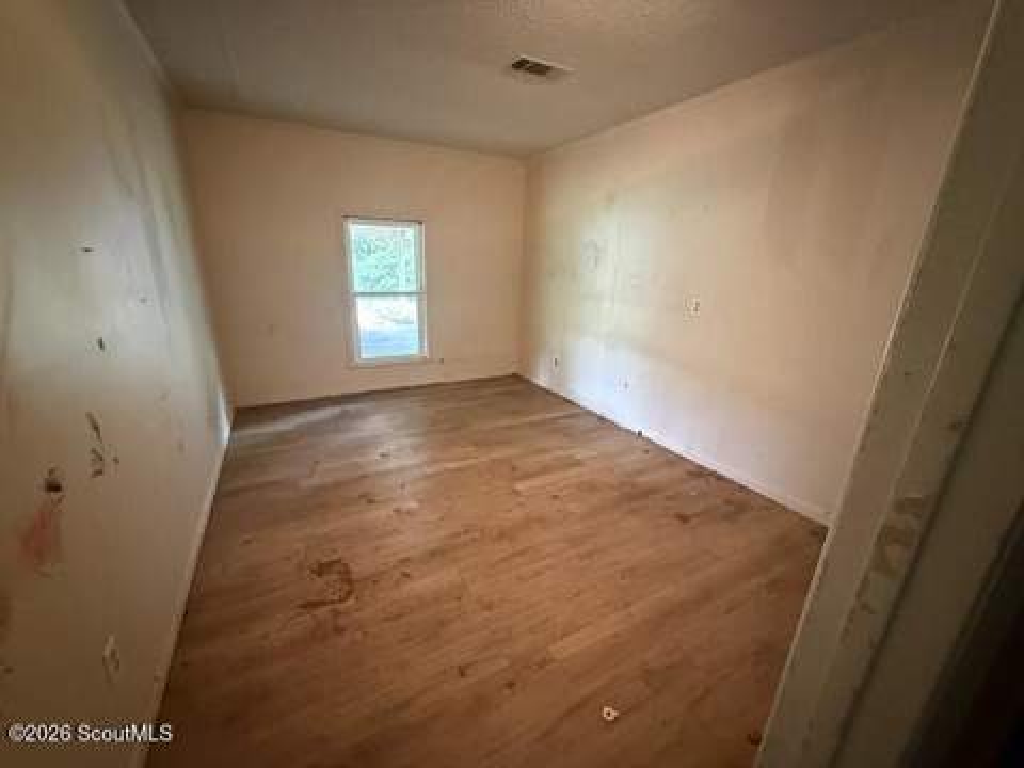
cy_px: 384
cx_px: 512
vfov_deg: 85.7
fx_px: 414
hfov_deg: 102.1
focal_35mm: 14
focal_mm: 2.22
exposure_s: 1/40
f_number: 2.2
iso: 1000
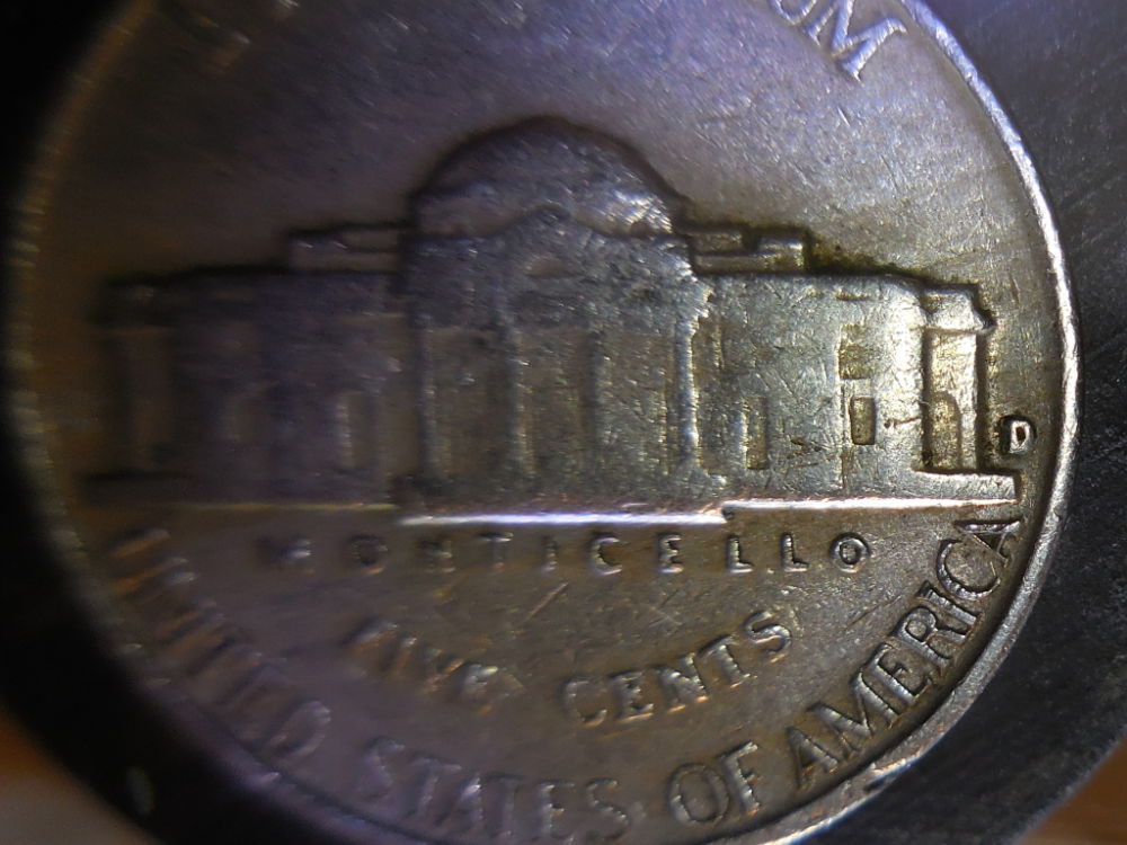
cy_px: 422
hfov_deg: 69.4
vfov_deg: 54.9
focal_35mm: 25
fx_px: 814
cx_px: 564
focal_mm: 4.5
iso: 125
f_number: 3.3
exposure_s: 1/160
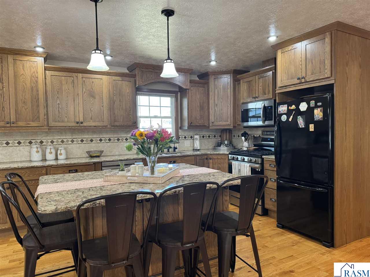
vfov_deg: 56.8
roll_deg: +0.9
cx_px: 185
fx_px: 257
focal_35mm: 24
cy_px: 138
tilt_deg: -2.0
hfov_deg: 71.6
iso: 250
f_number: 1.78
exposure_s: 1/60
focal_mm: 6.76
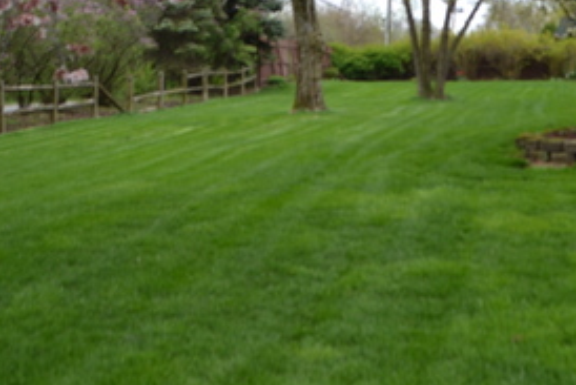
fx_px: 1008
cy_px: 18
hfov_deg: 31.4
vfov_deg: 21.0
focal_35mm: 63
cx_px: 414
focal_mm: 18
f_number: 6.3
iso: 100
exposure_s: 1/160
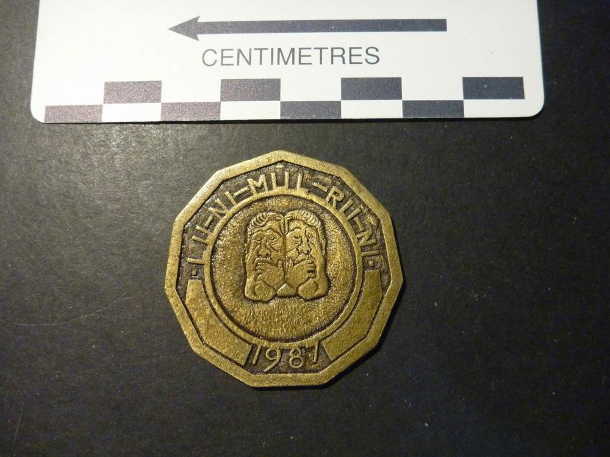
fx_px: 493
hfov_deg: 63.4
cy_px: 228
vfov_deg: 49.7
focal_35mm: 28
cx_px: 305
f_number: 3.3
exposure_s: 1/25
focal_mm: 4.9
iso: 400
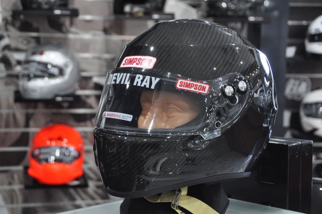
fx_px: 643
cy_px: 107
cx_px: 161
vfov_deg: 18.9
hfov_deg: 28.1
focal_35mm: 72
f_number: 4.5
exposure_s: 1/25
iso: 1600
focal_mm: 48
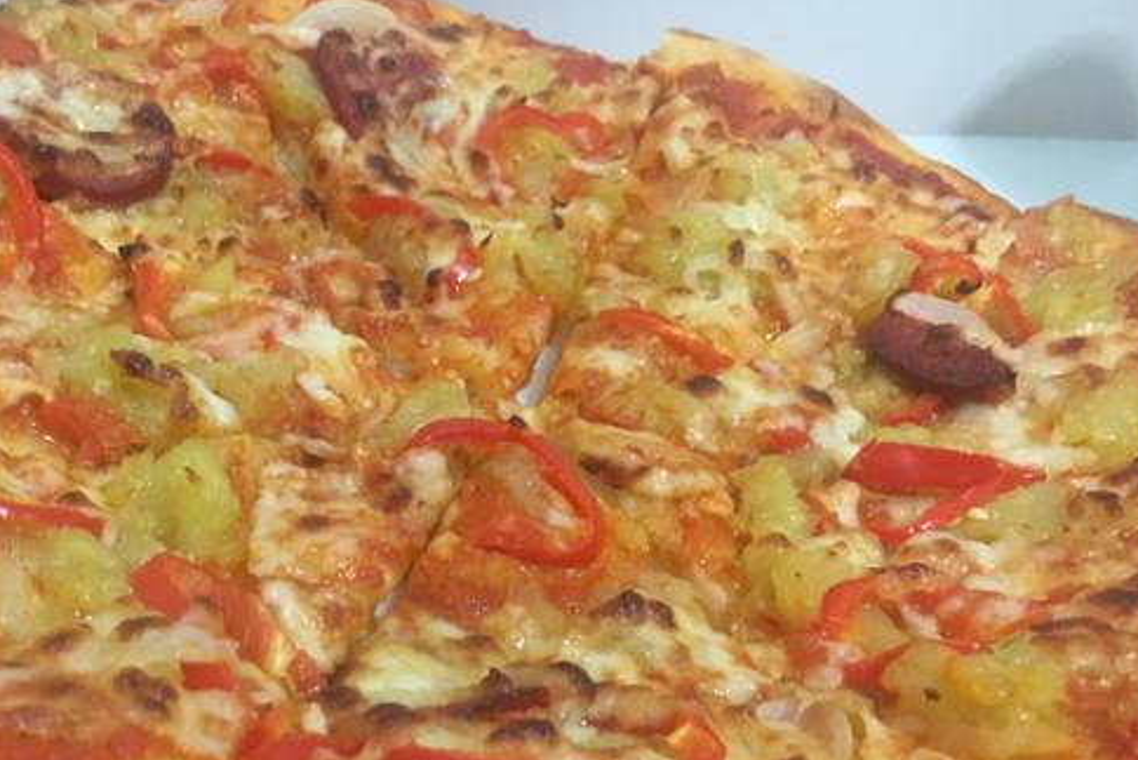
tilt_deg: -37.5
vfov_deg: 30.9
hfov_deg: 44.6
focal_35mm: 43
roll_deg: -10.5
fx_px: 1360
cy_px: 527
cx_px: 357
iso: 200
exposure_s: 1/25
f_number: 2.2
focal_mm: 4.15
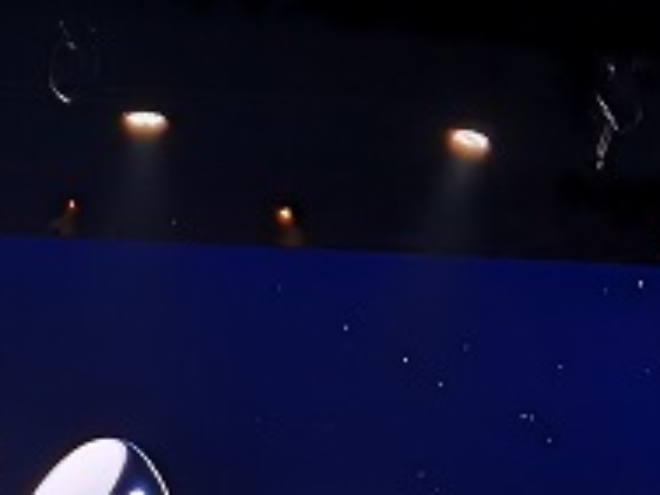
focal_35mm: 149
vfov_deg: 9.7
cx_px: -165
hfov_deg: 12.9
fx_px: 2841
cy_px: 730
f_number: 1.9
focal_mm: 6.71
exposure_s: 1/50
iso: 80
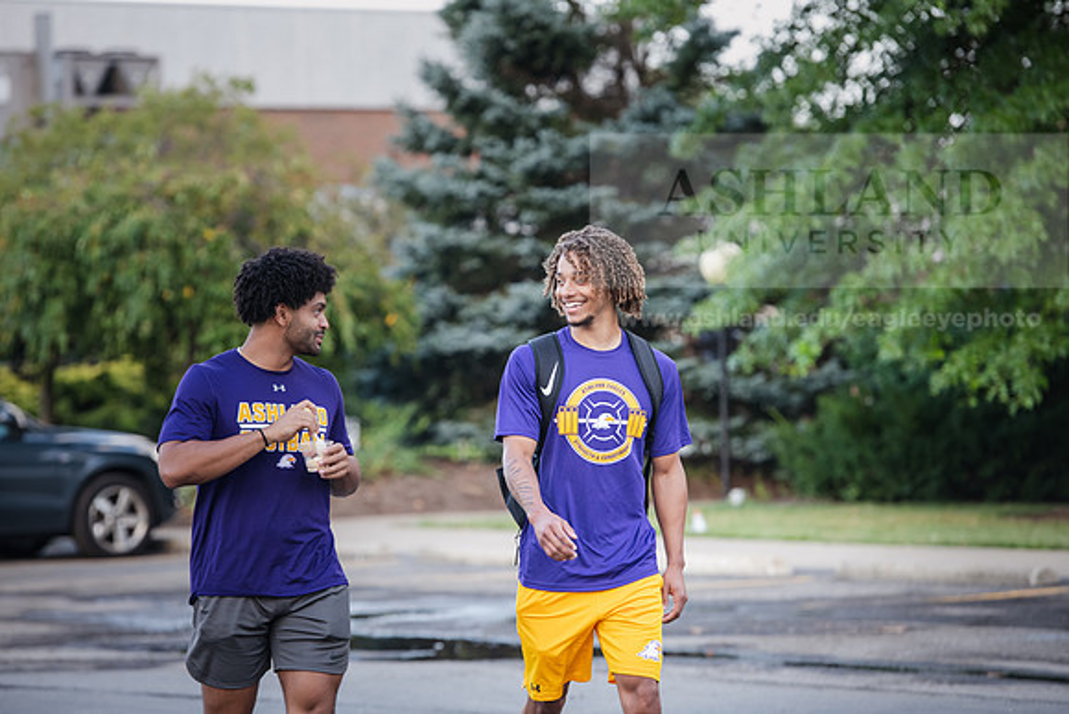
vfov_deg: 8.1
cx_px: 534
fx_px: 5049
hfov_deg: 12.1
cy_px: 357
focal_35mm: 170
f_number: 4.5
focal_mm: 170
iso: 800
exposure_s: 1/320
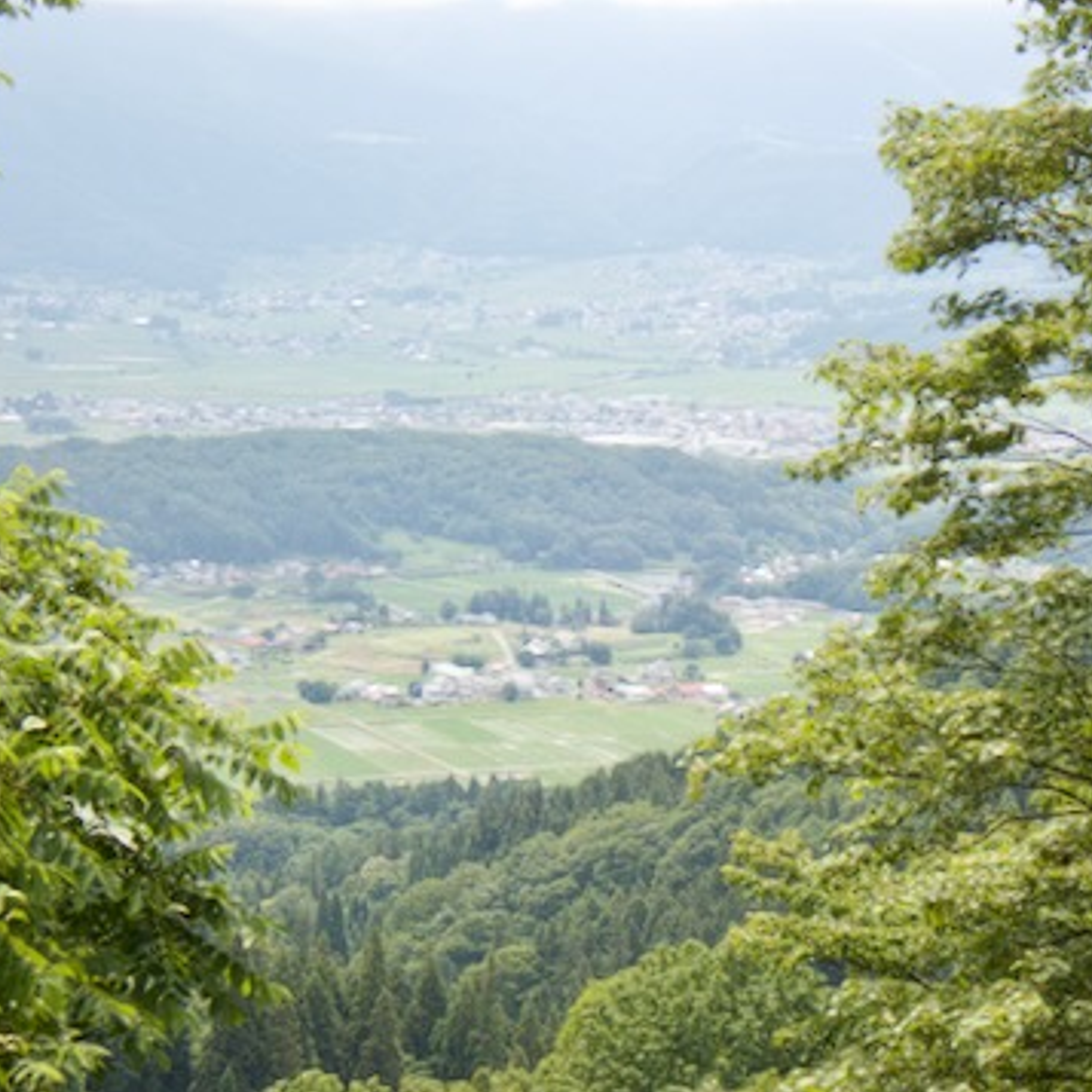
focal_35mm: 119
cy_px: 548
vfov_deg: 14.7
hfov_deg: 14.6
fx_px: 4247
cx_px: 667
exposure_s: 1/200
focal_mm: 18
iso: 100
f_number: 4.9
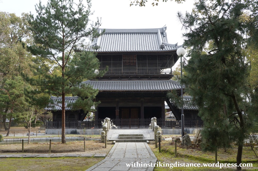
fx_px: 290
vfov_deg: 32.9
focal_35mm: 40
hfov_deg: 48.0
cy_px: 86
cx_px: 129
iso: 200
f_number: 6.3
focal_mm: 27
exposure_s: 1/160
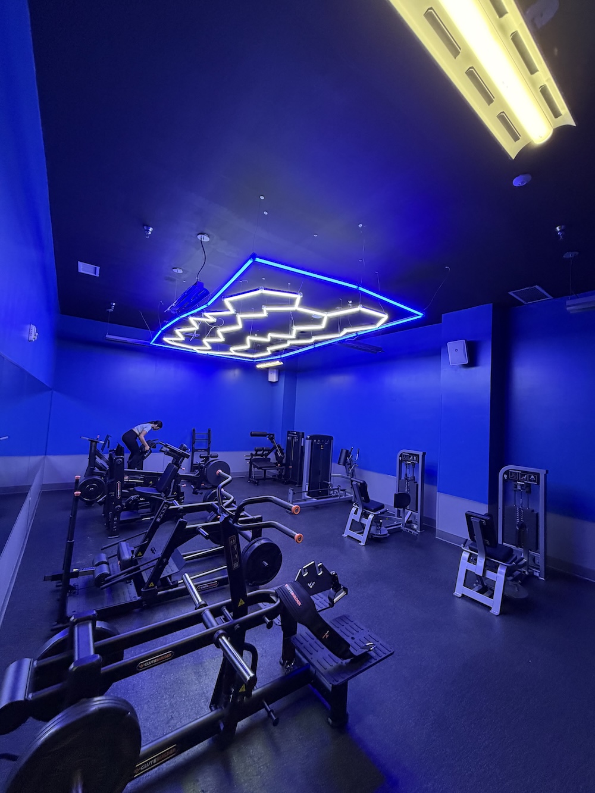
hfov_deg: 85.7
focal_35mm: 14
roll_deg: -2.6
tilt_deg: +4.1
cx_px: 298
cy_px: 396
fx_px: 321
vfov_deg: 102.1
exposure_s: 1/60
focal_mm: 2.22
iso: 320
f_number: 2.2
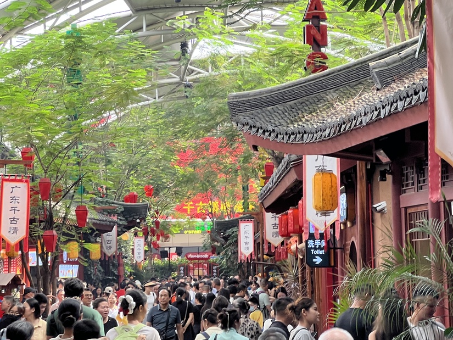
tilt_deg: +8.2
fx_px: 1466
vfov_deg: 13.2
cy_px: 138
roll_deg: +0.1
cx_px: 169
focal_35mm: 112
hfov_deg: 17.5
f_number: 2.8
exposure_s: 1/99
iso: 100
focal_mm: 9
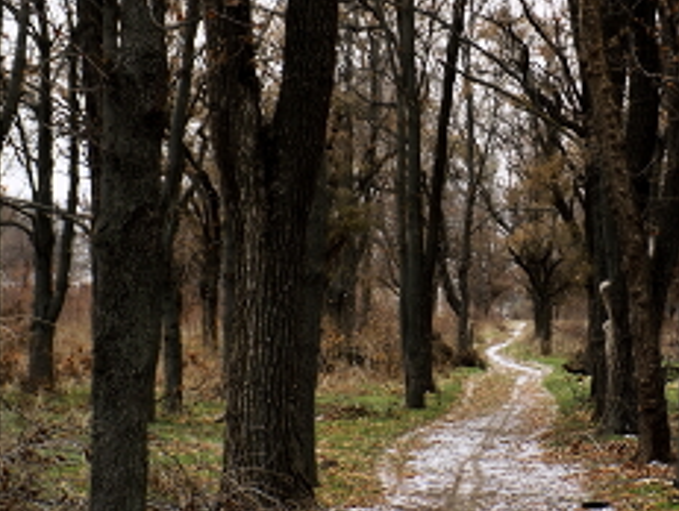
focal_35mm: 118
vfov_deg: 12.6
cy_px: 380
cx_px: 500
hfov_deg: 16.6
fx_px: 2318
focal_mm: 13.9
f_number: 4.3
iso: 80
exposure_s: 1/60
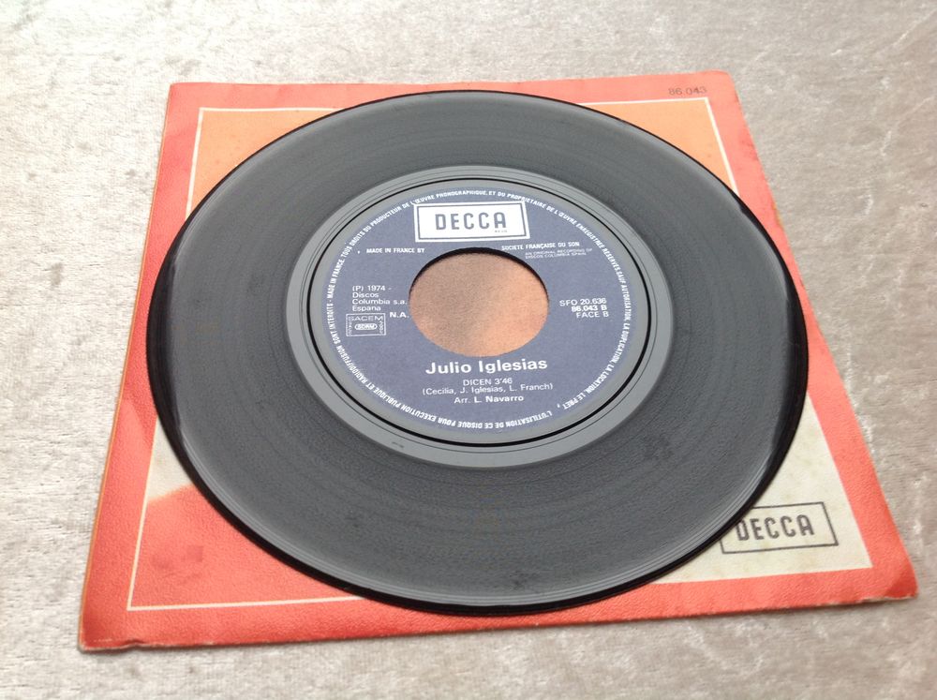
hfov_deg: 52.7
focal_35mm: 35
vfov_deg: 40.6
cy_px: 350
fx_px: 946
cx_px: 468
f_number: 2.4
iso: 50
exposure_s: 1/15
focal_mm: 4.28
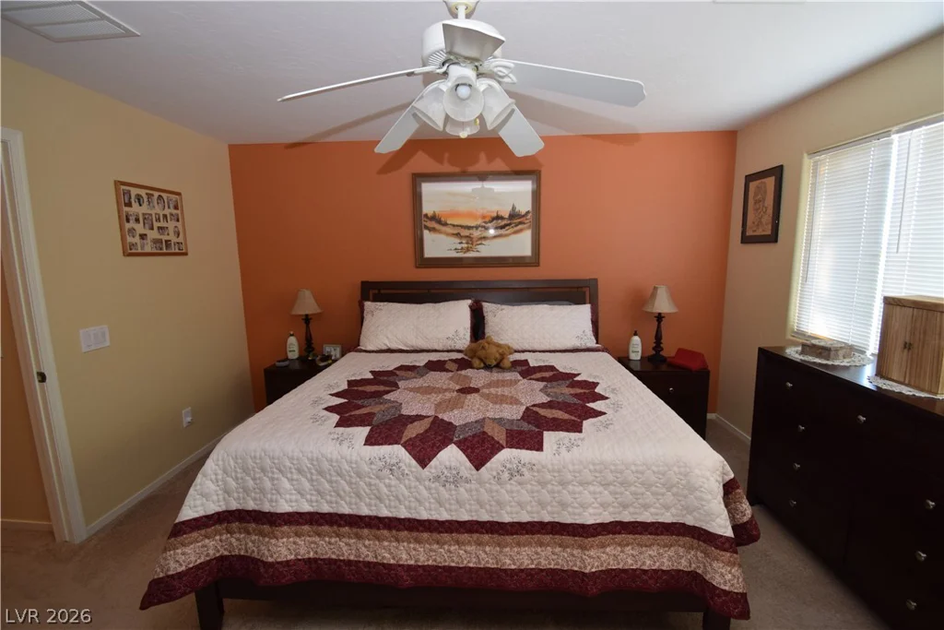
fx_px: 393
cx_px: 472
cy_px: 315
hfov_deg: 100.4
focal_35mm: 15
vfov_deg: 77.3
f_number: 5.6
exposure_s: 1/20
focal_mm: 10
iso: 400
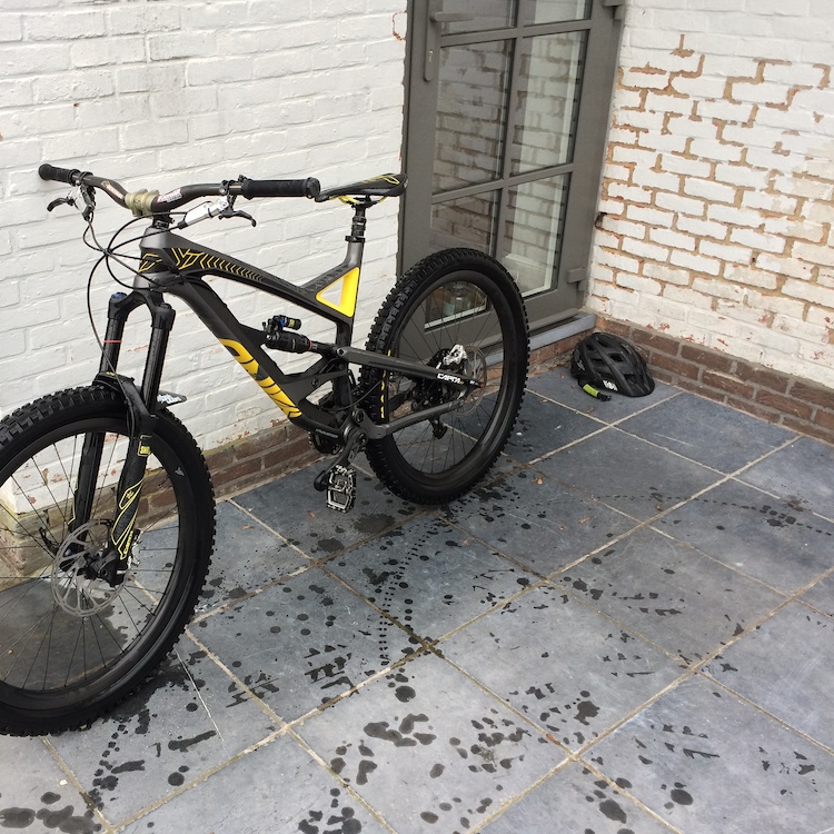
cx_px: 278
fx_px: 954
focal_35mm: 35
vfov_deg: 47.2
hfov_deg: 46.5
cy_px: 423
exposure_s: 1/100
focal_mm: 4.15
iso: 64
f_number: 2.2
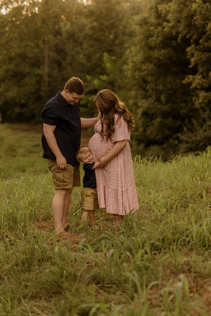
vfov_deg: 27.0
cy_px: 158
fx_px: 659
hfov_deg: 18.2
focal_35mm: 75
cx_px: 106
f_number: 1.8
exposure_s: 1/800
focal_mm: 50
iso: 125
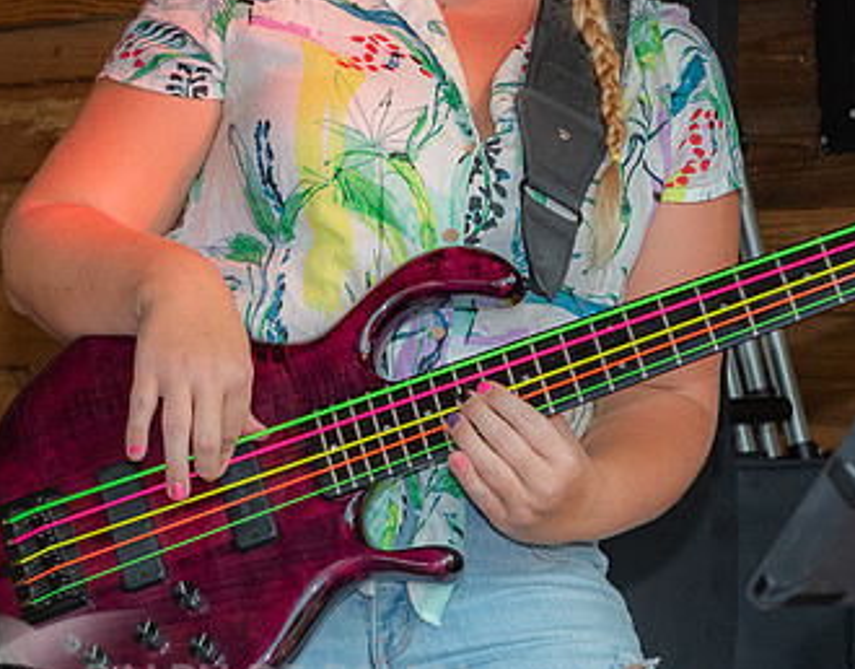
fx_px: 3913
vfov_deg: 9.8
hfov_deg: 12.5
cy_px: 254
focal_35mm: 156
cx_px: 451
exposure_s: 1/160
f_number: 5.6
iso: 400
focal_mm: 60
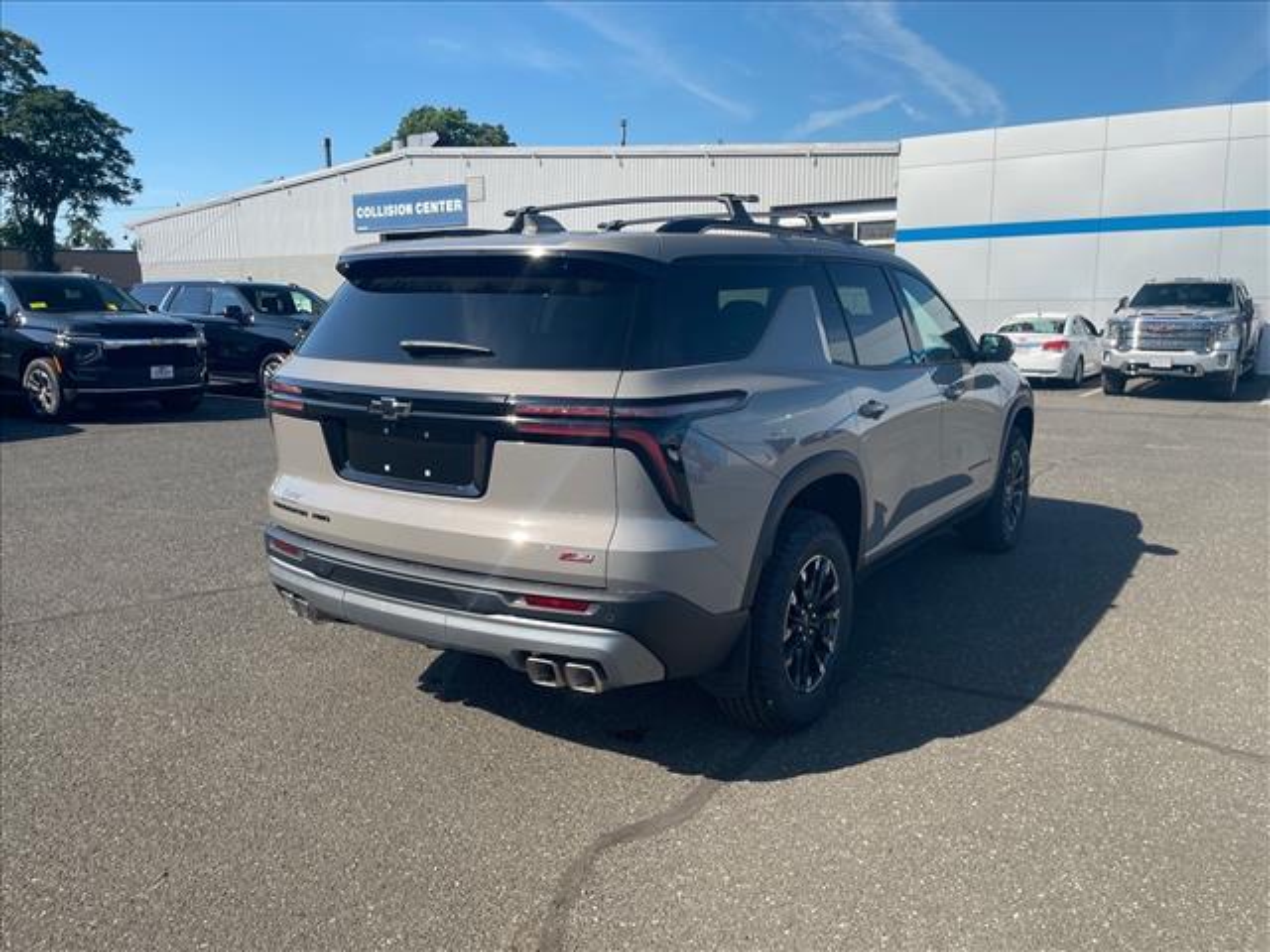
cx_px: 635
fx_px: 954
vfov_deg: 53.1
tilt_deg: -5.5
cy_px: 476
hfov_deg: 67.3
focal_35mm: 26
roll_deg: -2.0
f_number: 1.6
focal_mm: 4.2
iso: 32
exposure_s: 1/1233
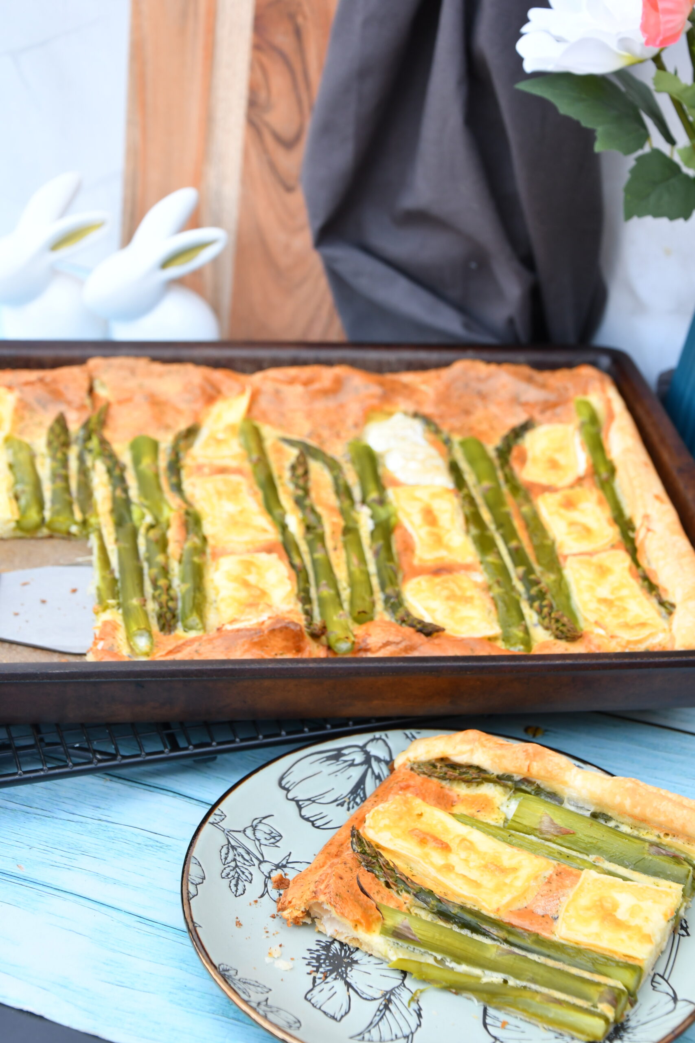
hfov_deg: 20.3
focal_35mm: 67
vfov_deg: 30.1
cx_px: 348
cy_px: 522
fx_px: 1940
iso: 400
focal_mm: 45
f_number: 6.3
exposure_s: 1/60
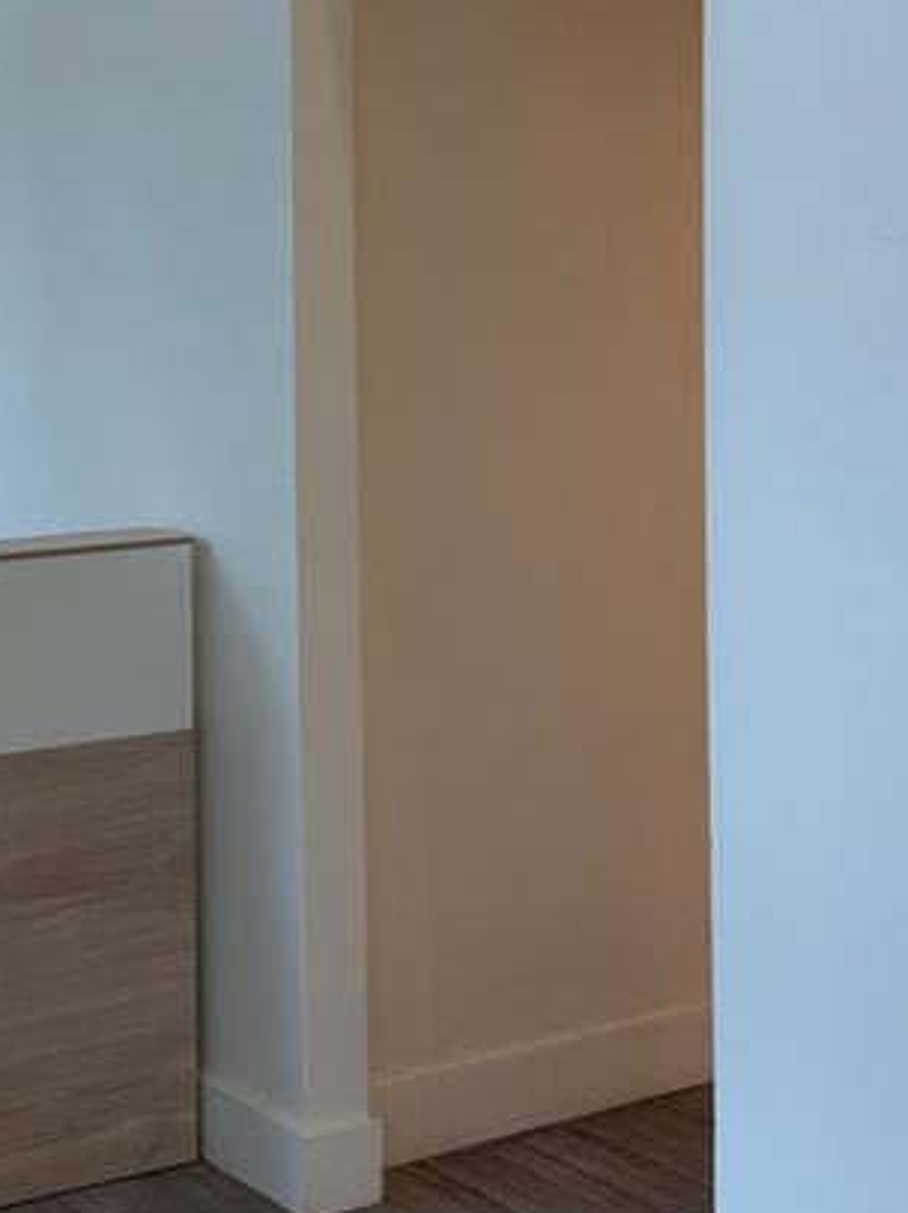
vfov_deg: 26.9
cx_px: 87
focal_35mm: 71
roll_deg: +1.7
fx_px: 2486
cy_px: 251
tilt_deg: -2.0
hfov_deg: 20.3
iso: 100
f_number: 1.78
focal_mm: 6.76
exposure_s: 1/120
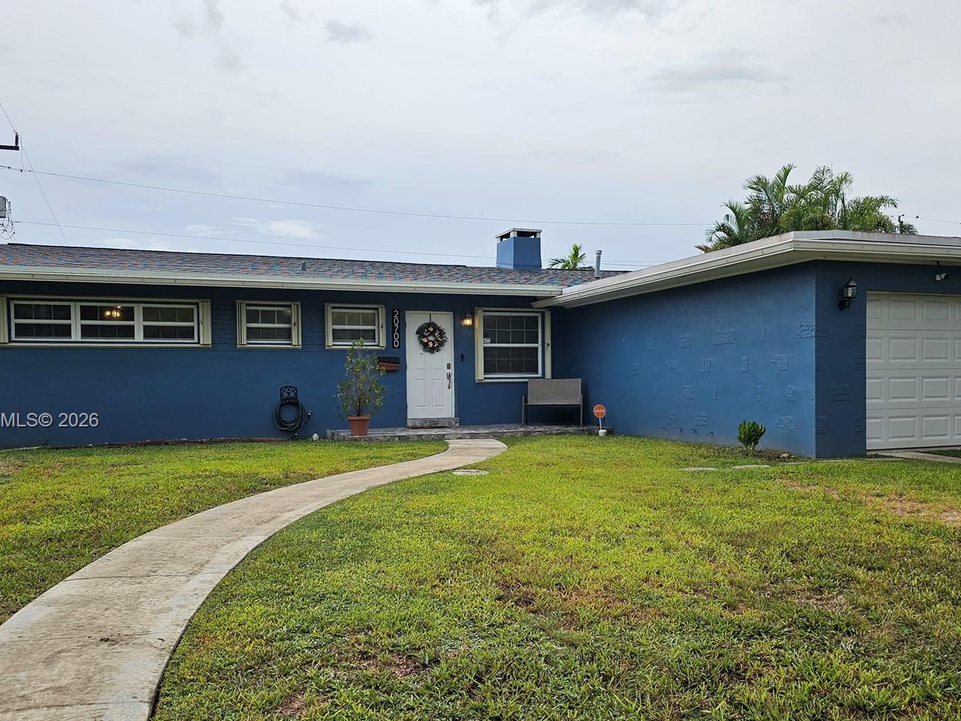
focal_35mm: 30
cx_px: 482
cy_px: 422
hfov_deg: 60.0
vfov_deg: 46.6
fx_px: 833
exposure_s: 1/260
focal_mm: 6.3
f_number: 1.7
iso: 10
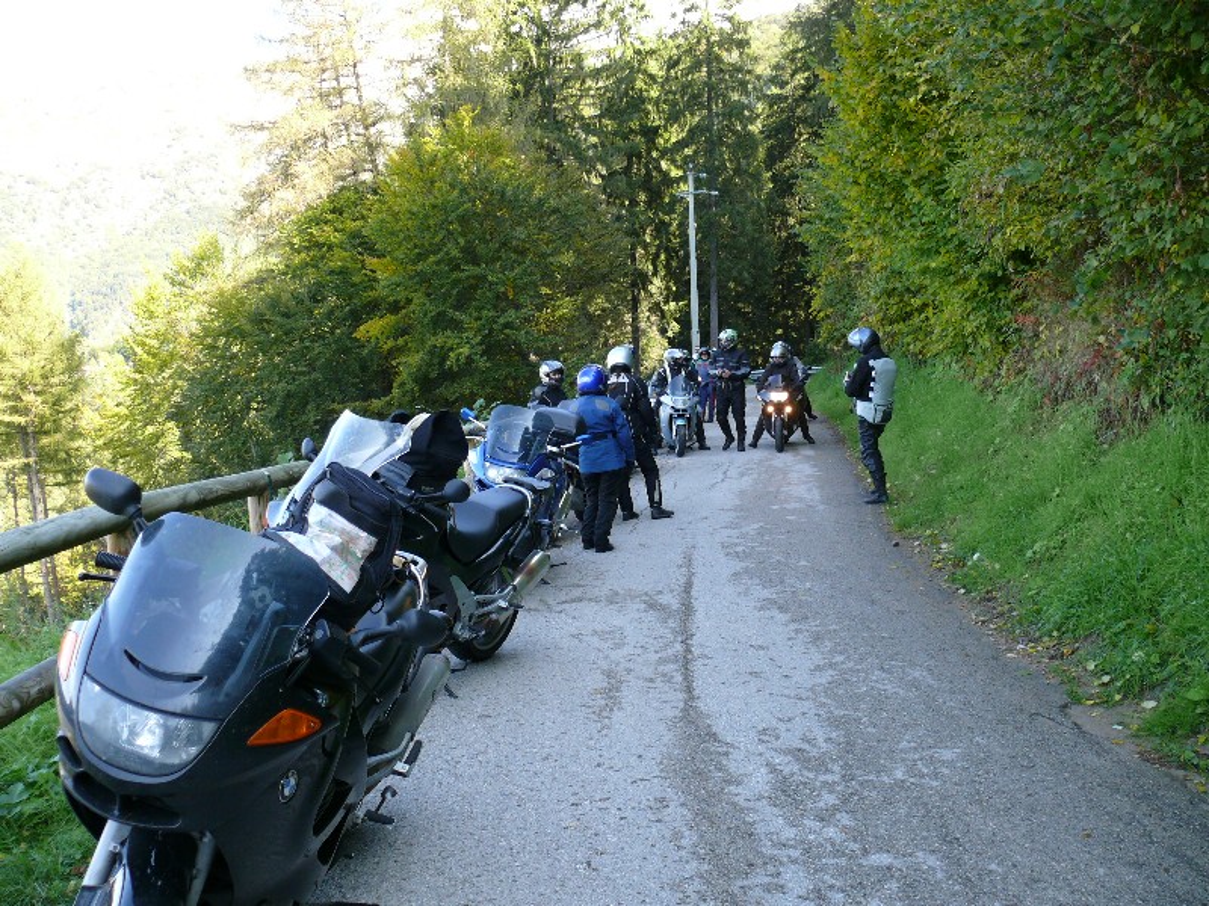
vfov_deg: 40.7
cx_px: 604
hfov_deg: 52.6
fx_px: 1222
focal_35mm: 35
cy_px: 453
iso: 100
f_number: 2.8
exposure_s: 1/125
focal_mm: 7.4
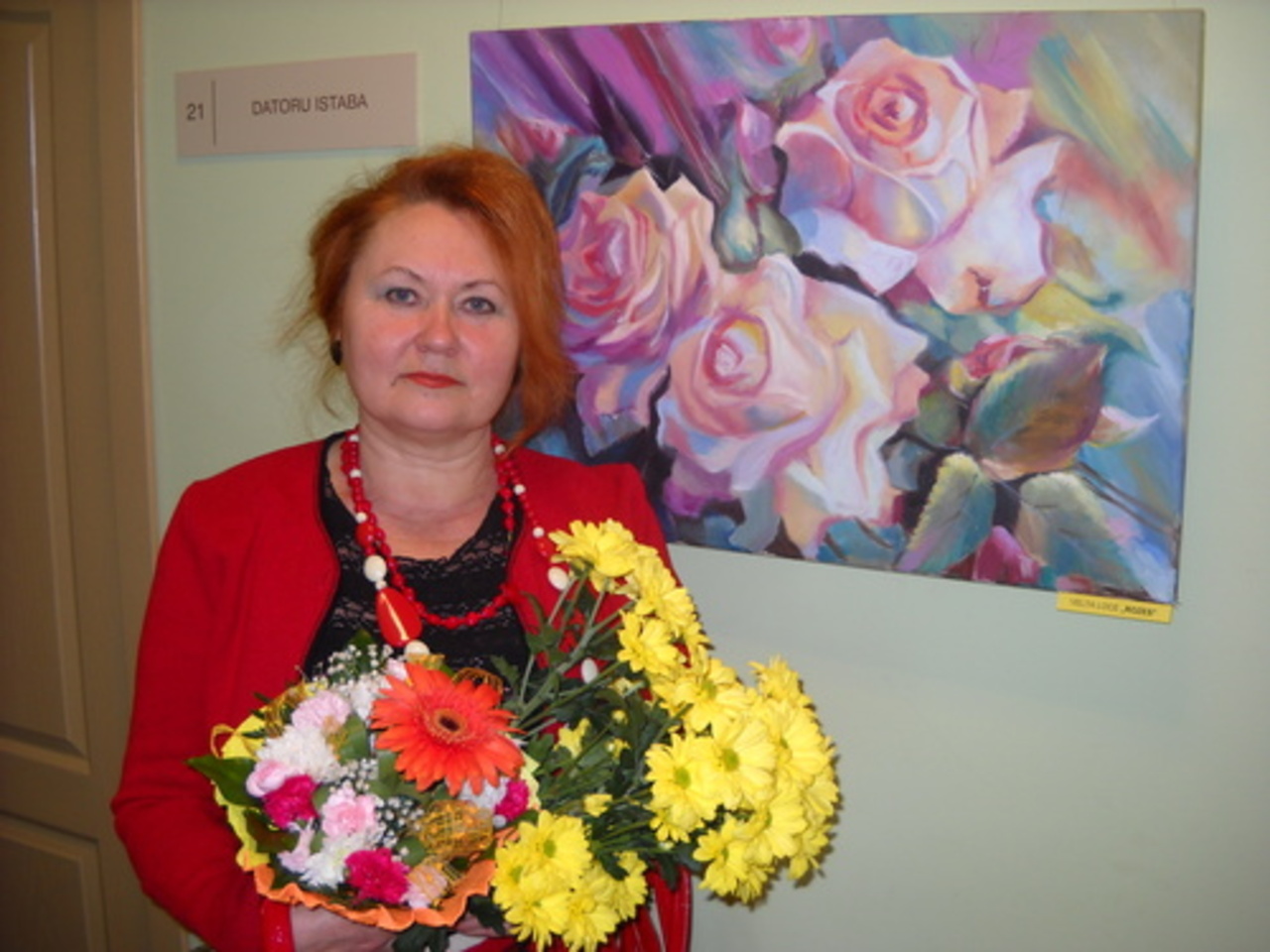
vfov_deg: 35.1
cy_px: 476
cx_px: 635
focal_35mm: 41
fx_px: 1504
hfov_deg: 45.8
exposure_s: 1/30
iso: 64
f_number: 3.1
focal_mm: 6.72
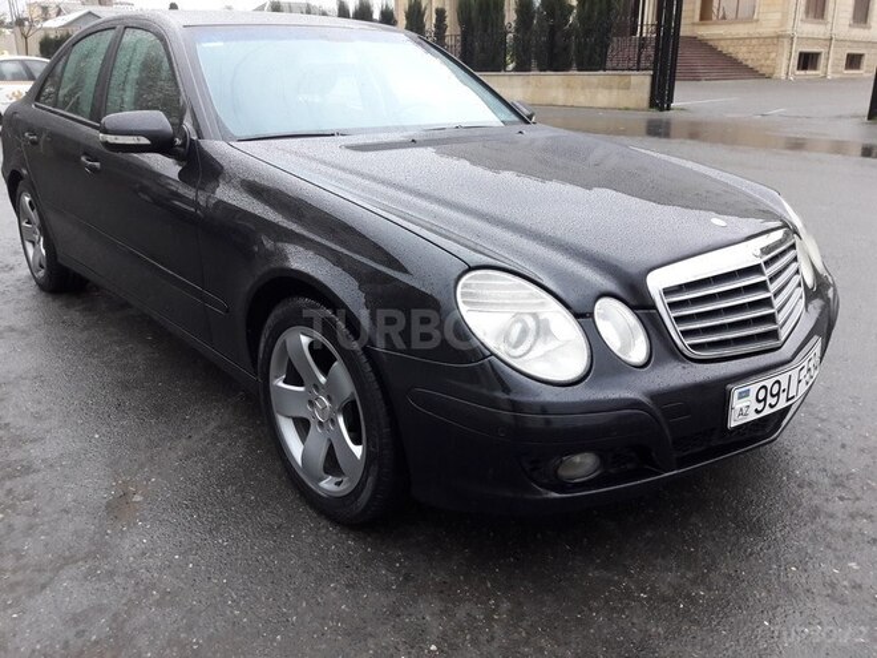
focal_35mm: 28
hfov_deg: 63.4
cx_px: 438
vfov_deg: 49.7
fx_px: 709
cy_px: 329
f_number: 1.9
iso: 160
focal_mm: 3.7
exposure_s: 1/33
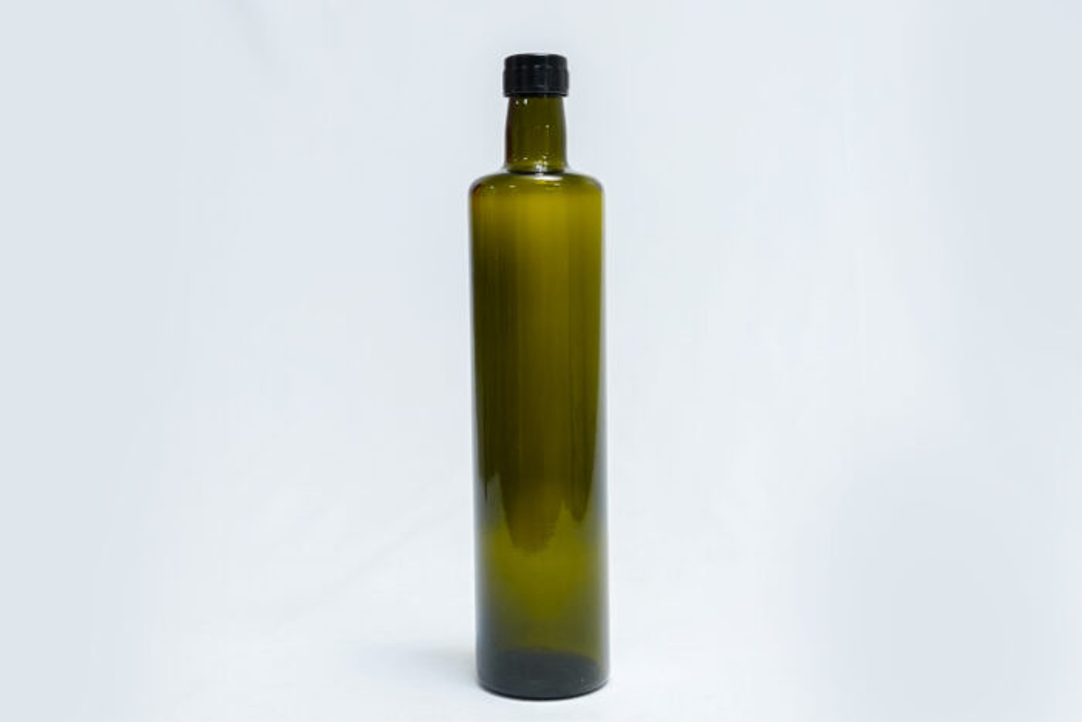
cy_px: 361
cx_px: 541
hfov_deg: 48.4
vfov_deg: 33.4
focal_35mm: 40
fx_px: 1202
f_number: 9
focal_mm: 27
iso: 2500
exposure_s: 1/125
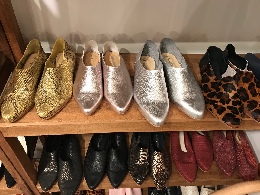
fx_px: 210
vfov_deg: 49.7
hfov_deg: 63.5
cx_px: 130
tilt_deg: -45.8
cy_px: 98
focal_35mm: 28
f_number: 1.8
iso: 80
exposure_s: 1/17
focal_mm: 3.99
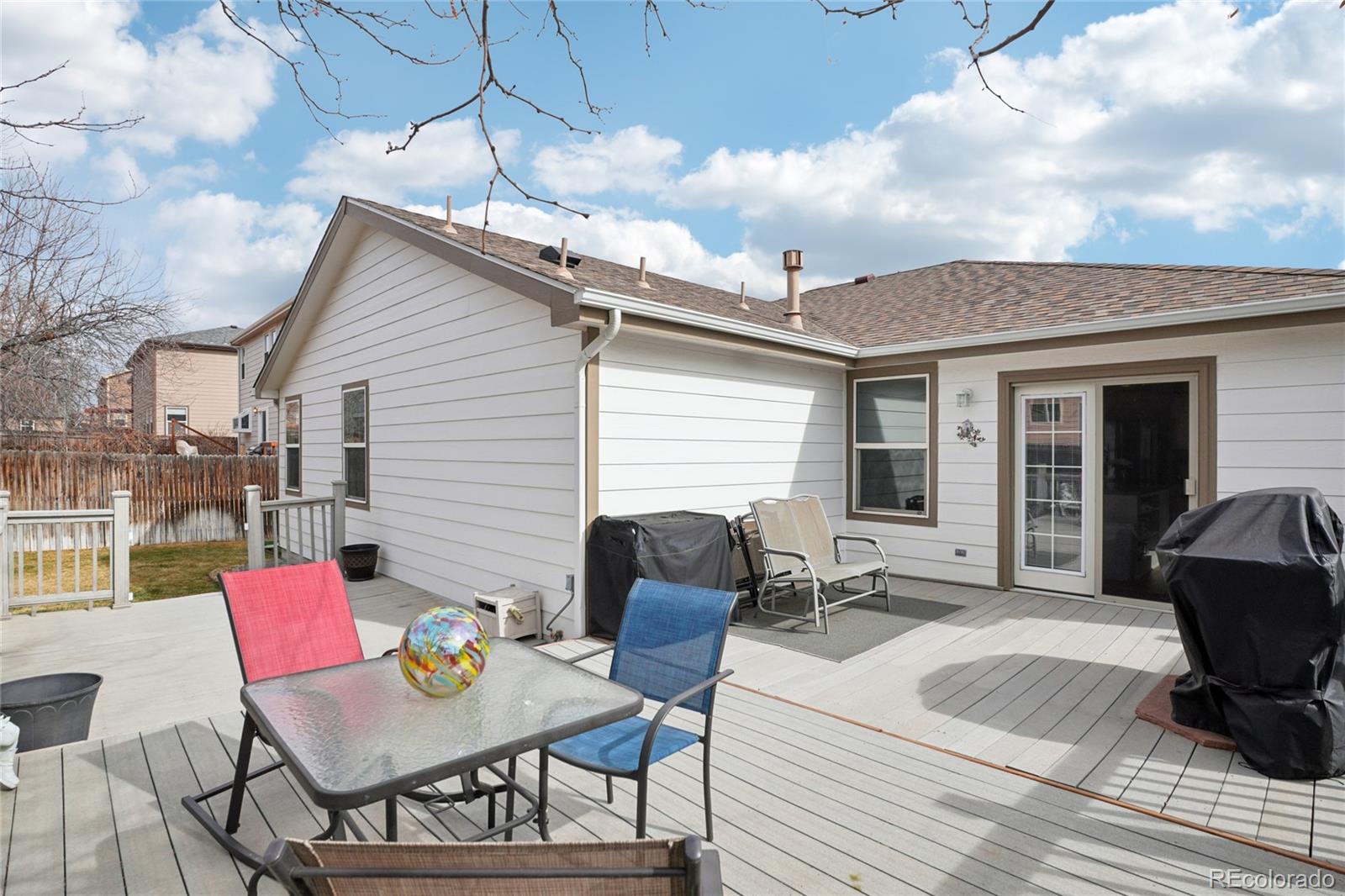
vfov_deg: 72.0
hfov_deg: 95.0
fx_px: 616
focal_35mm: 16
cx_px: 672
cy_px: 448
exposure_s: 1/500
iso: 100
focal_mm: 11
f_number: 8
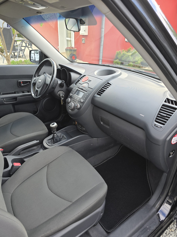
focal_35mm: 23
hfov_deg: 58.9
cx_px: 88
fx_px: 157
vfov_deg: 73.9
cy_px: 118
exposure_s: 1/180
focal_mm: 6.3
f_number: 1.7
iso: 64
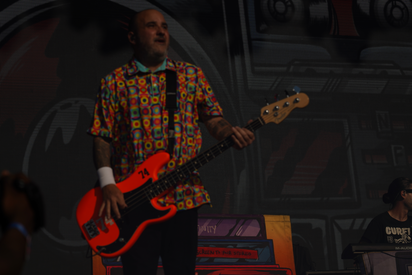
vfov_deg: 13.0
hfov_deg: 19.5
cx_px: 206
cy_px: 138
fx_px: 1202
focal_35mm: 105
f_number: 8
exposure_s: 1/2000
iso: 100
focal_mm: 105
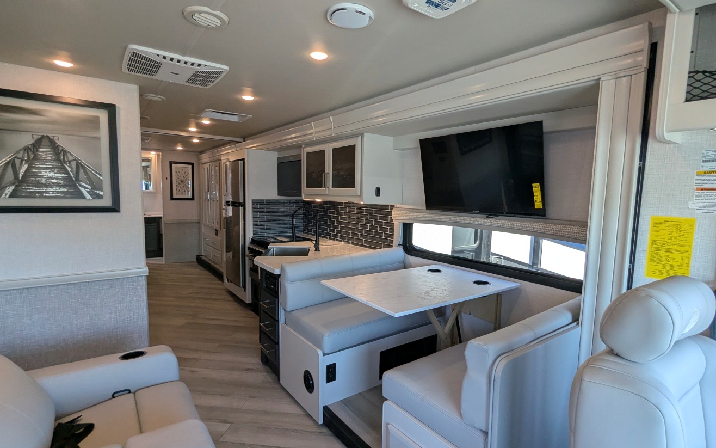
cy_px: 230
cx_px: 371
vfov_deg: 65.0
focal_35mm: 18
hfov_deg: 91.0
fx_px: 351
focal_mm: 2.35
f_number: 2.2
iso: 93
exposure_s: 1/146
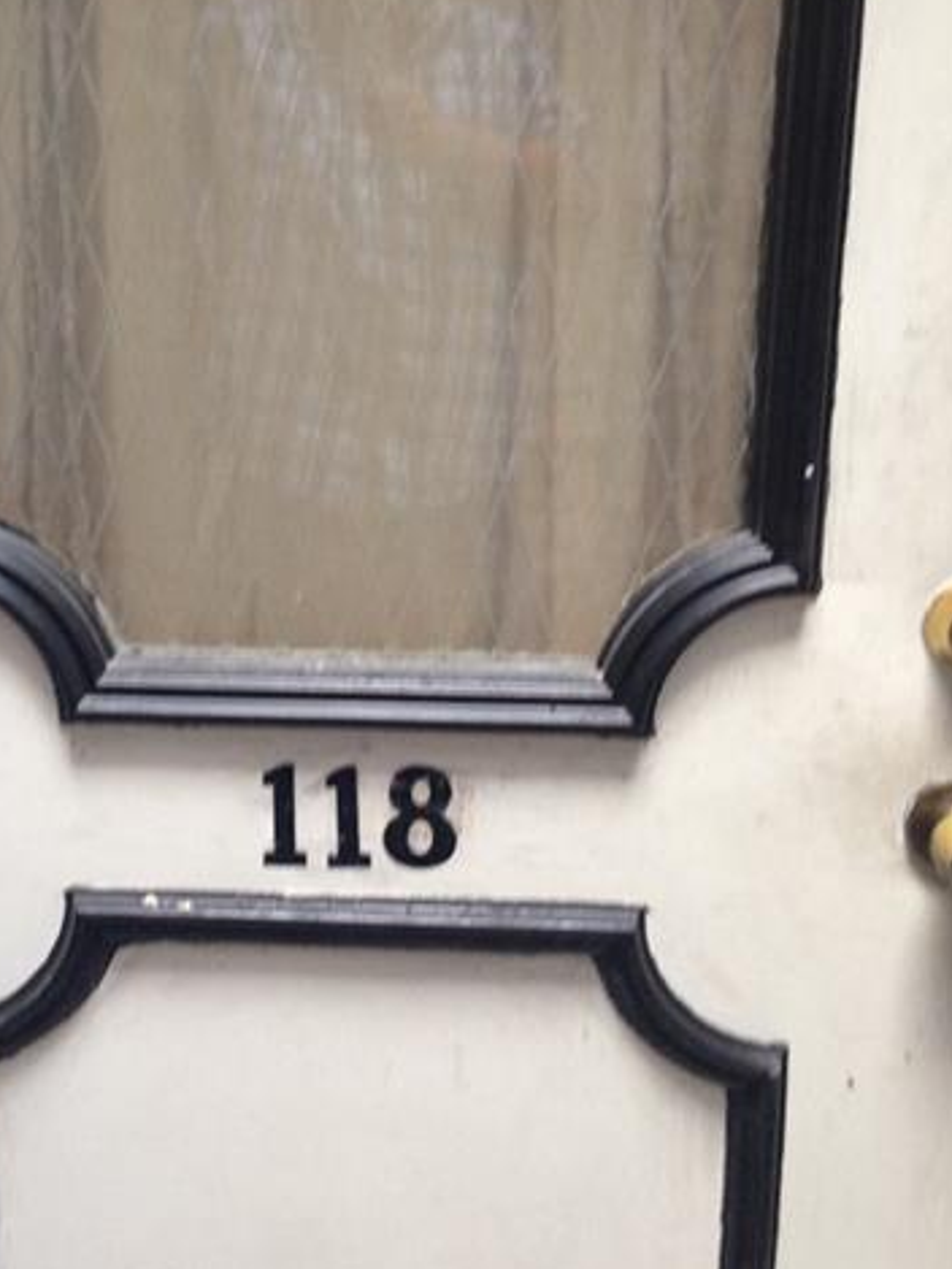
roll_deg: -0.4
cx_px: 276
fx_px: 1979
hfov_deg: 26.8
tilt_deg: -14.4
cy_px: 525
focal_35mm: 54
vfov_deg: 35.4
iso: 100
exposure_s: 1/20
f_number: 2.4
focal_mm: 4.12
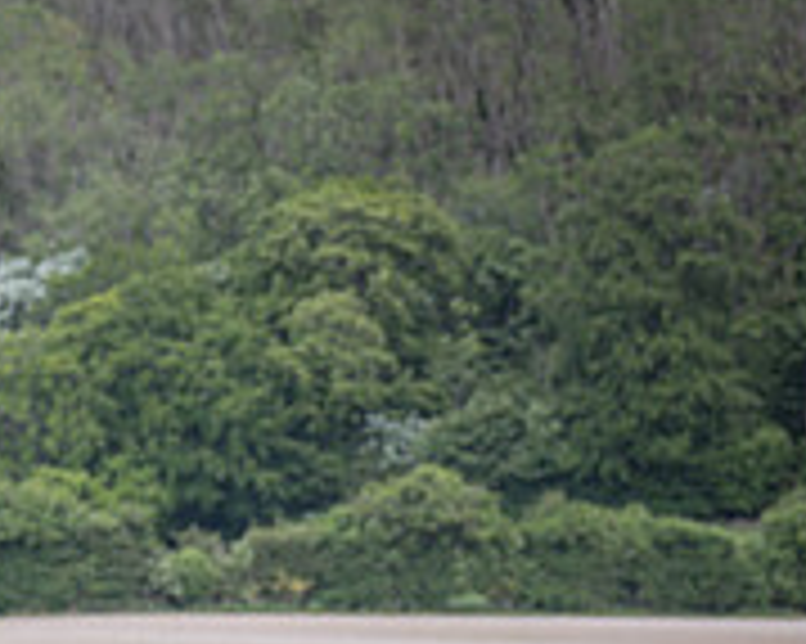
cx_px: -68
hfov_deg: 2.6
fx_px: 17857
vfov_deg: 2.1
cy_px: 858
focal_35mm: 749
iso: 400
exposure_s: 1/2000
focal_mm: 200
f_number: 4
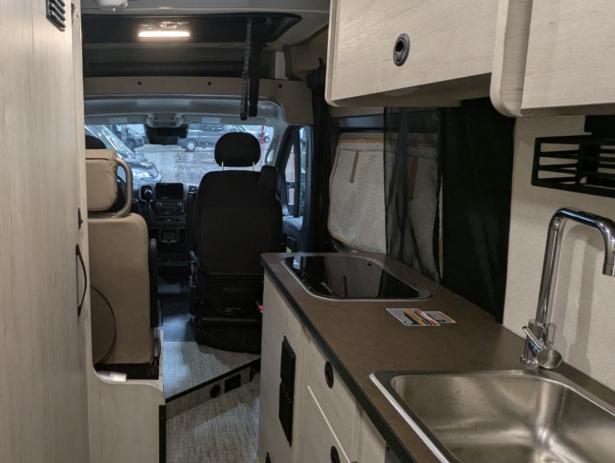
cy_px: 214
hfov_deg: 65.4
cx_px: 159
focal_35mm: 25
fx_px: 445
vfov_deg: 54.9
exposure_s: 1/45.1
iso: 157
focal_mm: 2.35
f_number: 2.2
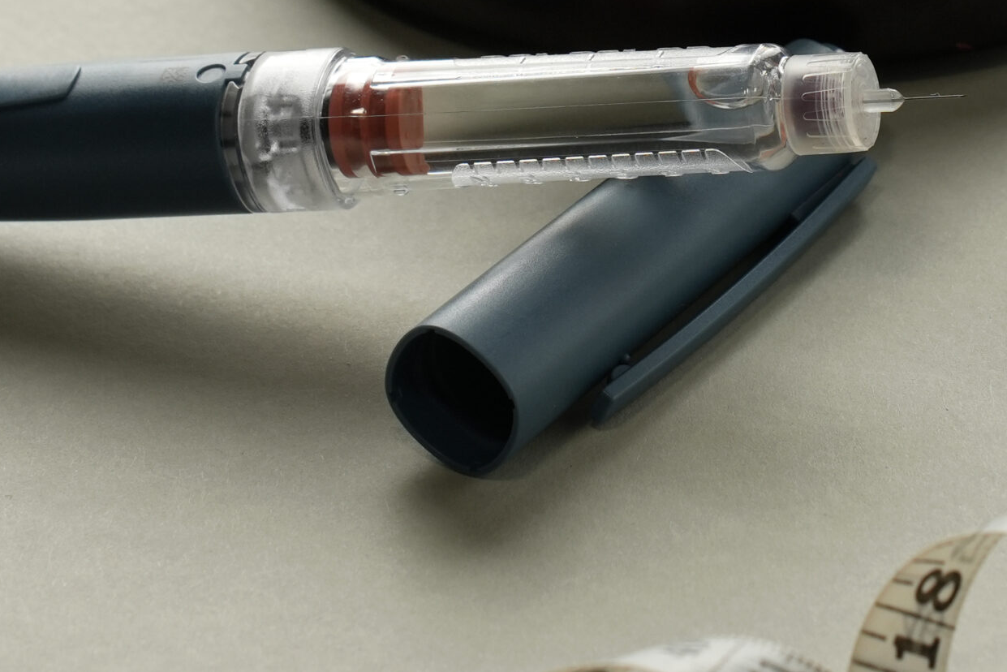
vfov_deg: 5.9
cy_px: -20
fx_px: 6463
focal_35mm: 231
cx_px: 747
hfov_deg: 8.9
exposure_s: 1/125
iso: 400
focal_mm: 75
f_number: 9
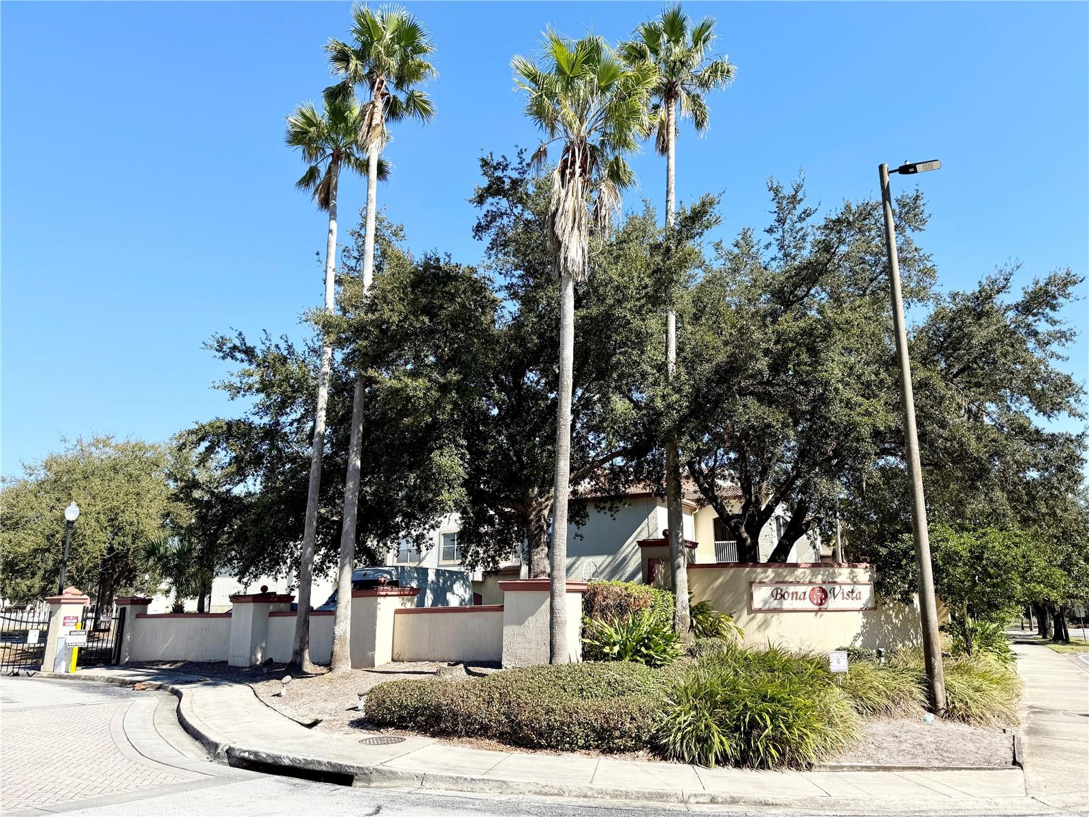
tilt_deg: +15.2
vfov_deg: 56.8
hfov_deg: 71.6
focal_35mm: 24
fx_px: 755
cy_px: 408
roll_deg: -0.1
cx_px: 544
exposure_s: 1/2801
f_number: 1.78
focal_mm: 6.76
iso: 80
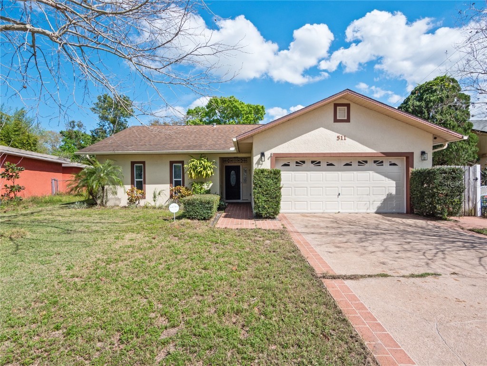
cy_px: 183
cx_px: 244
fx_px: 253
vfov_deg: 71.6
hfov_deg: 87.8
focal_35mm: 18
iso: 200
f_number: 11
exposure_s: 1/800
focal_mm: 9
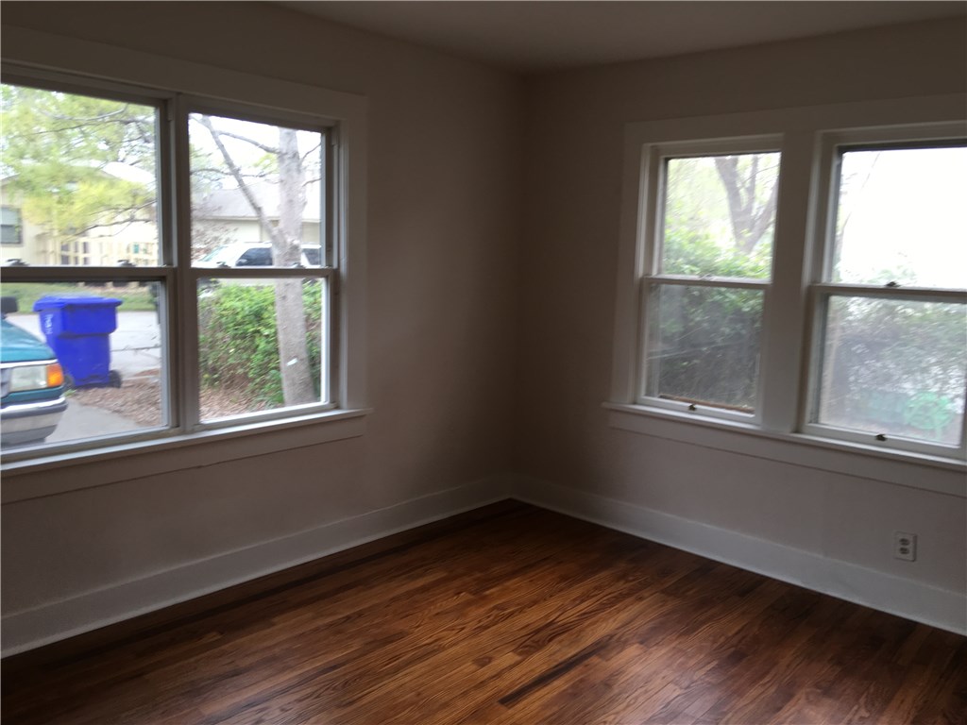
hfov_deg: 61.7
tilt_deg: -4.6
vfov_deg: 48.2
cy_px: 362
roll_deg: -2.0
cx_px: 484
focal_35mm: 29
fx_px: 810
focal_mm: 4.15
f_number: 2.2
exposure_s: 1/60
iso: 25
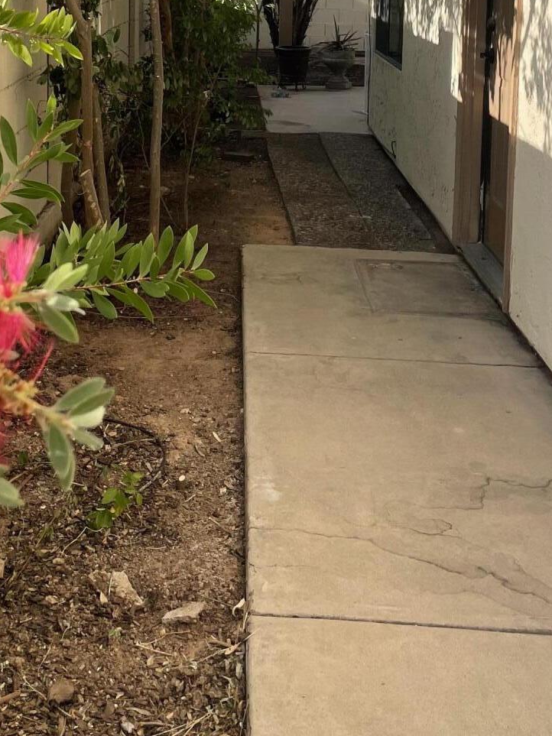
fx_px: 1148
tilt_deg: -4.3
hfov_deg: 26.9
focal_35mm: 54
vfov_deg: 33.1
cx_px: 199
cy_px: 33
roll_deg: -1.0
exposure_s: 1/2257
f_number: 1.6
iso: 32
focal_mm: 4.2
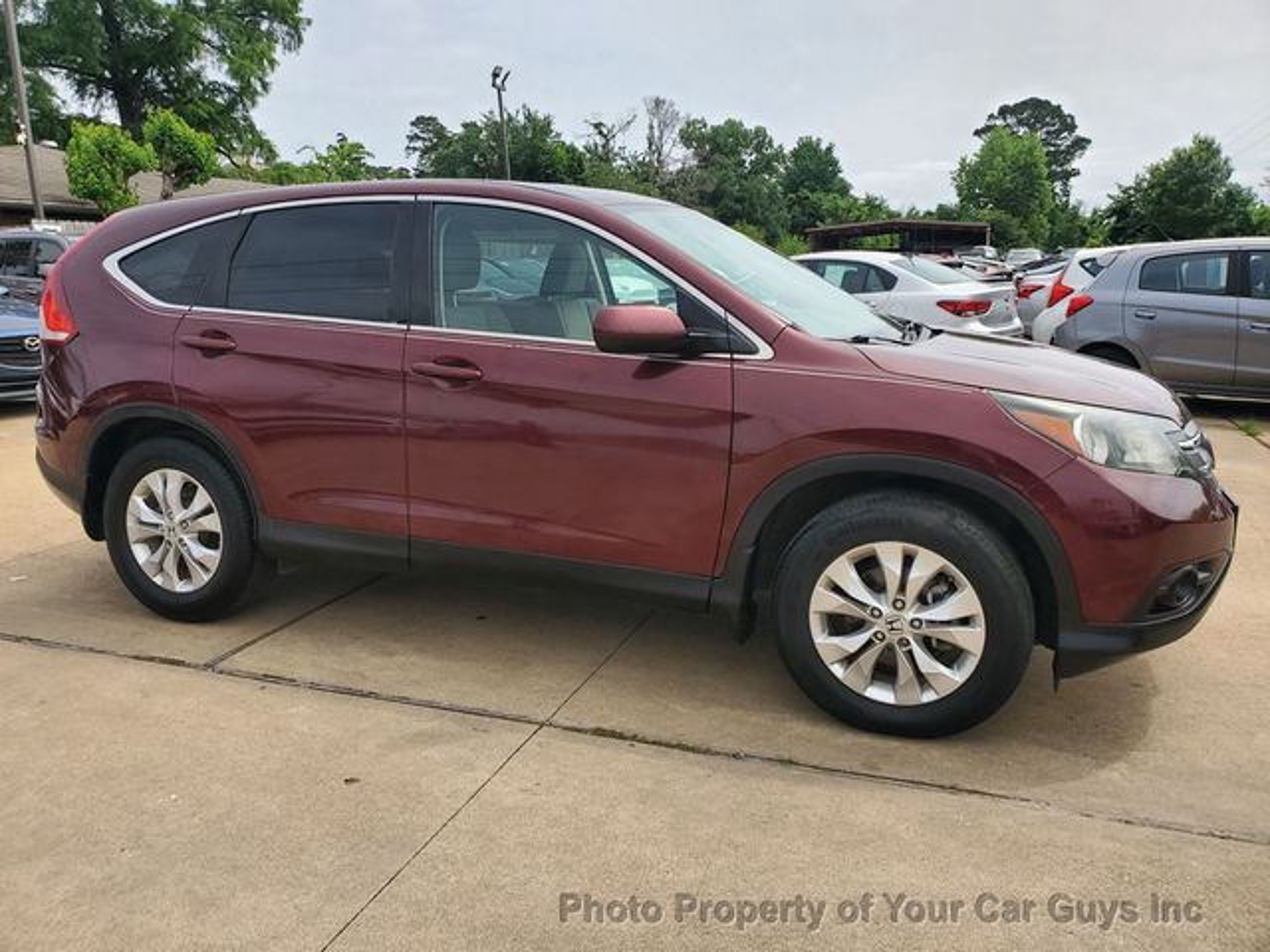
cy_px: 476
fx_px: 954
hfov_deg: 67.3
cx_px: 635
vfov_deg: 53.1
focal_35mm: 26
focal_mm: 4.3
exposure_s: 1/1457
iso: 50
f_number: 2.4
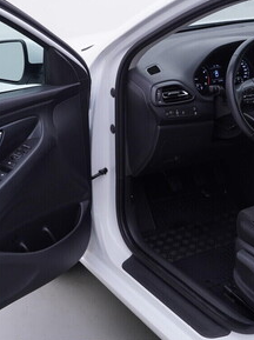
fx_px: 647
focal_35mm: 66
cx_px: 148
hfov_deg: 22.2
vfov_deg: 29.4
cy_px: 155
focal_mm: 24
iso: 125
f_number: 3.5
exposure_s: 1/60
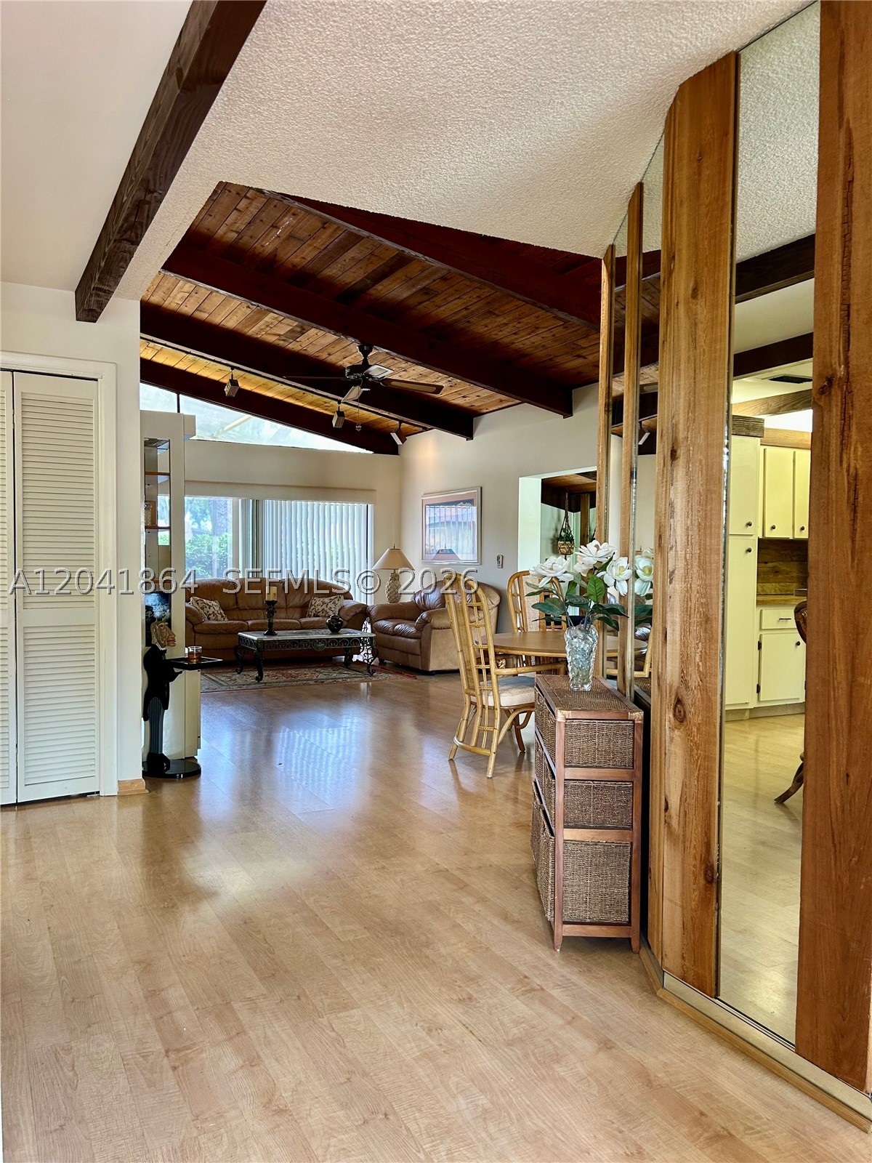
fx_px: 873
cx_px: 436
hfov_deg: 53.1
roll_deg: -1.5
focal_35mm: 26
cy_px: 582
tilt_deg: -2.4
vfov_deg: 67.3
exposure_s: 1/60
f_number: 1.5
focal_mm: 5.7
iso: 100
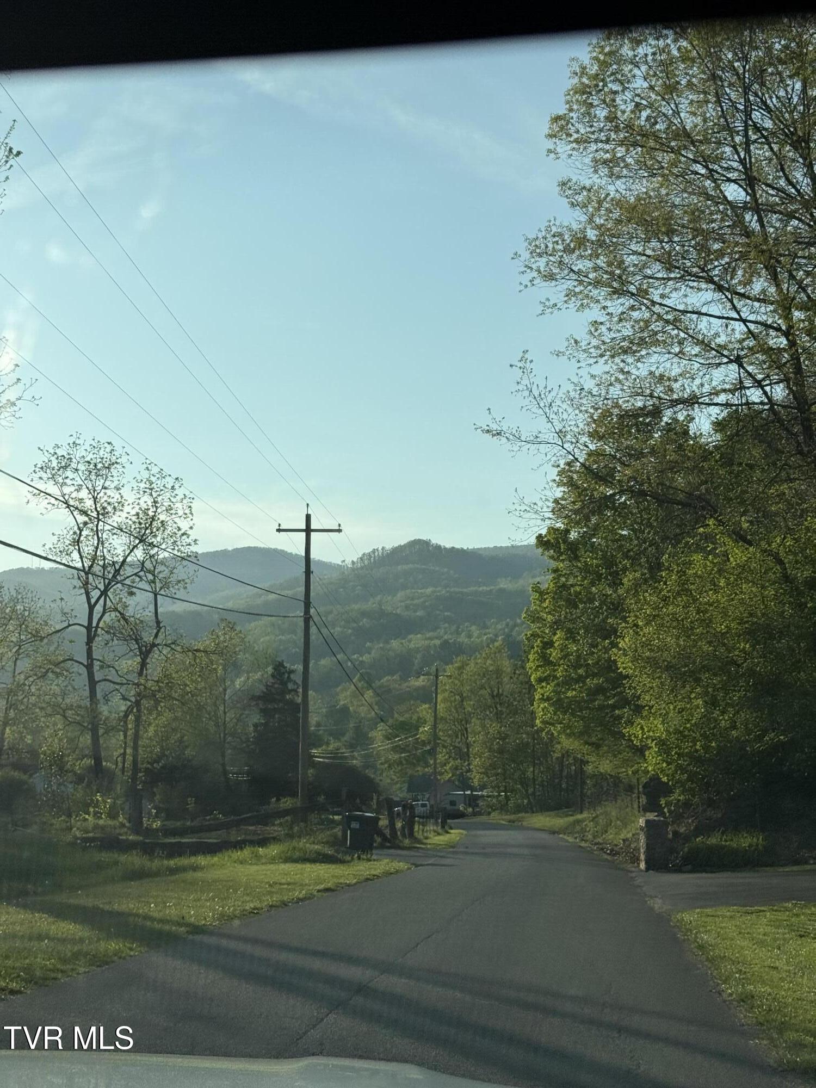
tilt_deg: +14.3
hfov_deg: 30.3
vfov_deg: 39.7
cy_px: 544
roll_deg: -2.7
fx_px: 1509
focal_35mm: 48
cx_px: 408
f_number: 1.78
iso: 64
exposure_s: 1/7143
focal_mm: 6.76
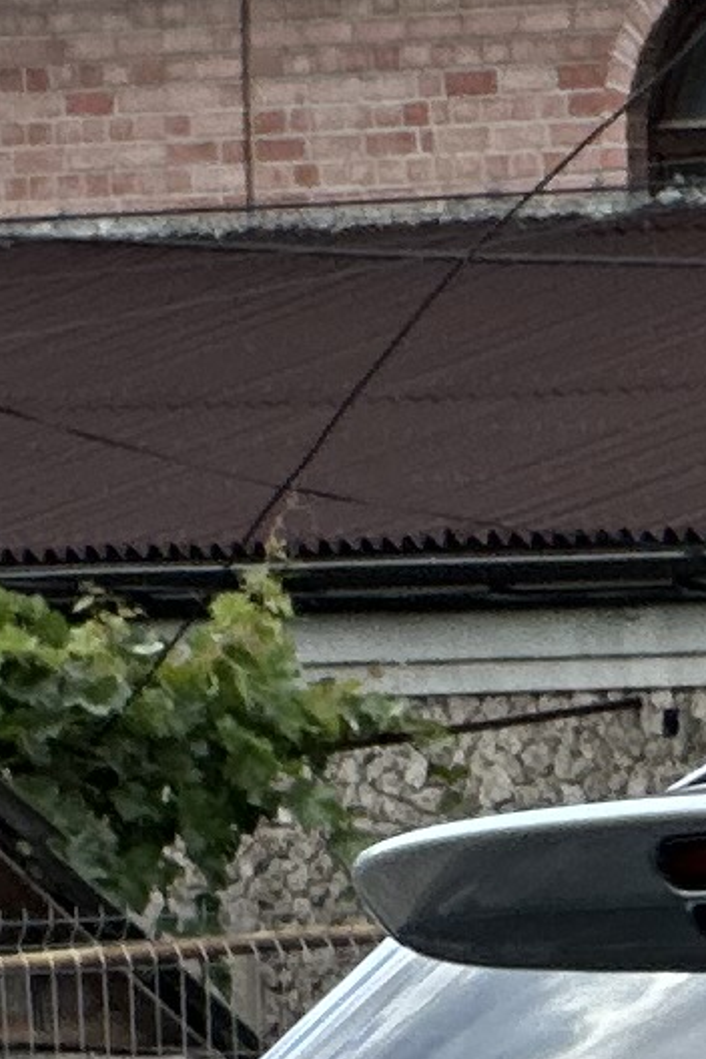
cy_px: 2022
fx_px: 17972
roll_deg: +0.7
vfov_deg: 3.4
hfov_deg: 2.2
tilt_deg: -2.2
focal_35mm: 611
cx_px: 3351
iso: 25
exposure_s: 1/259
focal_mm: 9
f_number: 2.8
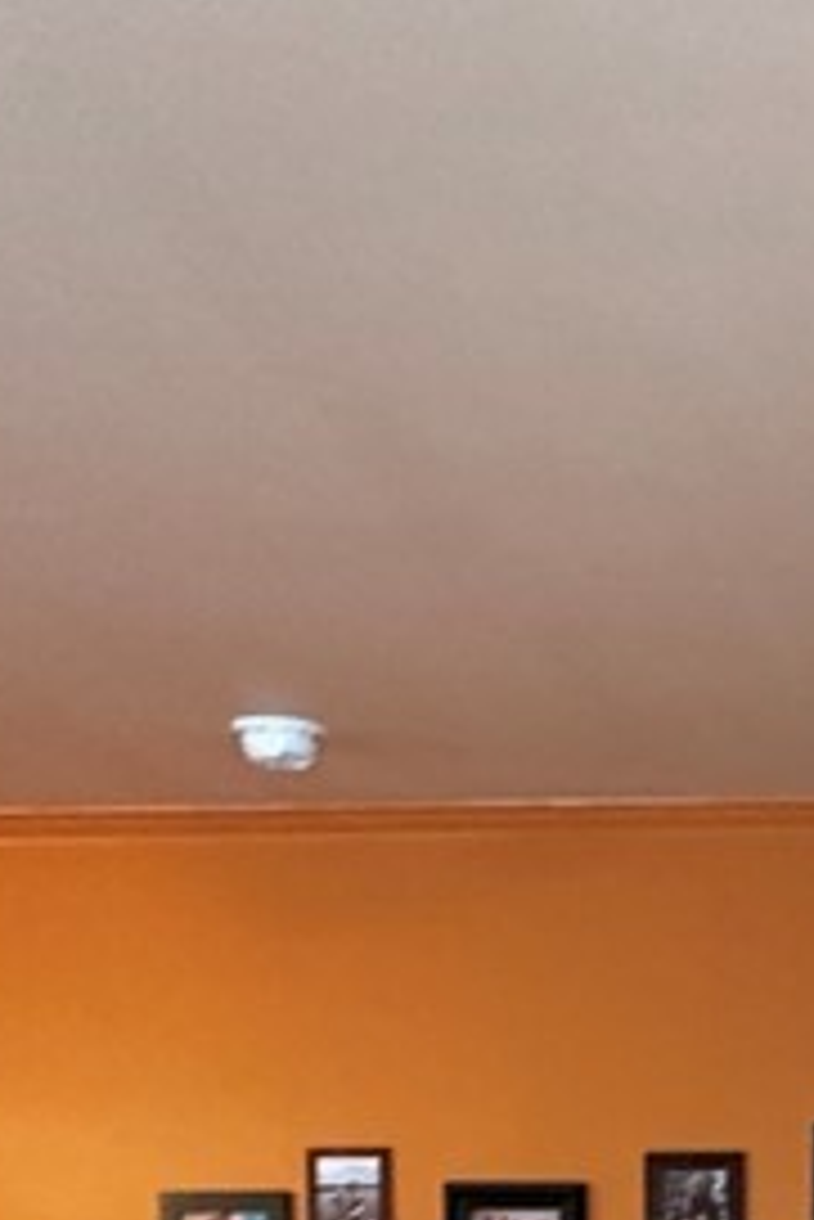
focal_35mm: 55
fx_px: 1863
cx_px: 940
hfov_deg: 22.9
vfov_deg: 29.3
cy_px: 1580
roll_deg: -0.5
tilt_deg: -4.2
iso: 500
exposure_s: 1/60
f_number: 2.2
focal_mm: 2.22
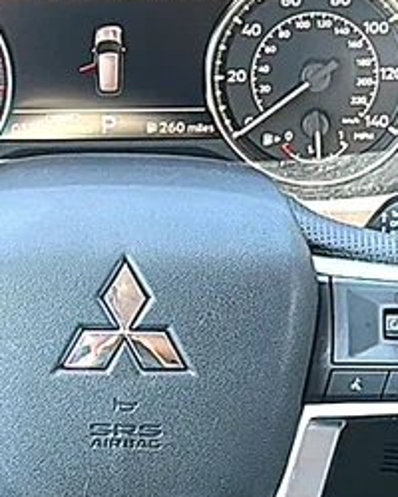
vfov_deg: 15.6
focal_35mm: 123
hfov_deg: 12.5
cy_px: 285
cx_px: 125
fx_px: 1811
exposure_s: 1/179
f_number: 1.78
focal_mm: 6.86
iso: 125
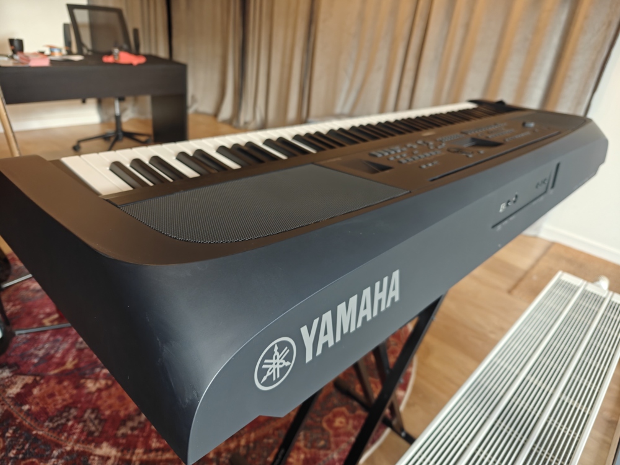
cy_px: 232
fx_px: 412
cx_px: 310
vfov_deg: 58.9
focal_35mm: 23
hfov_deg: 73.9
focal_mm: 6.06
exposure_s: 1/100
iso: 640
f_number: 1.6
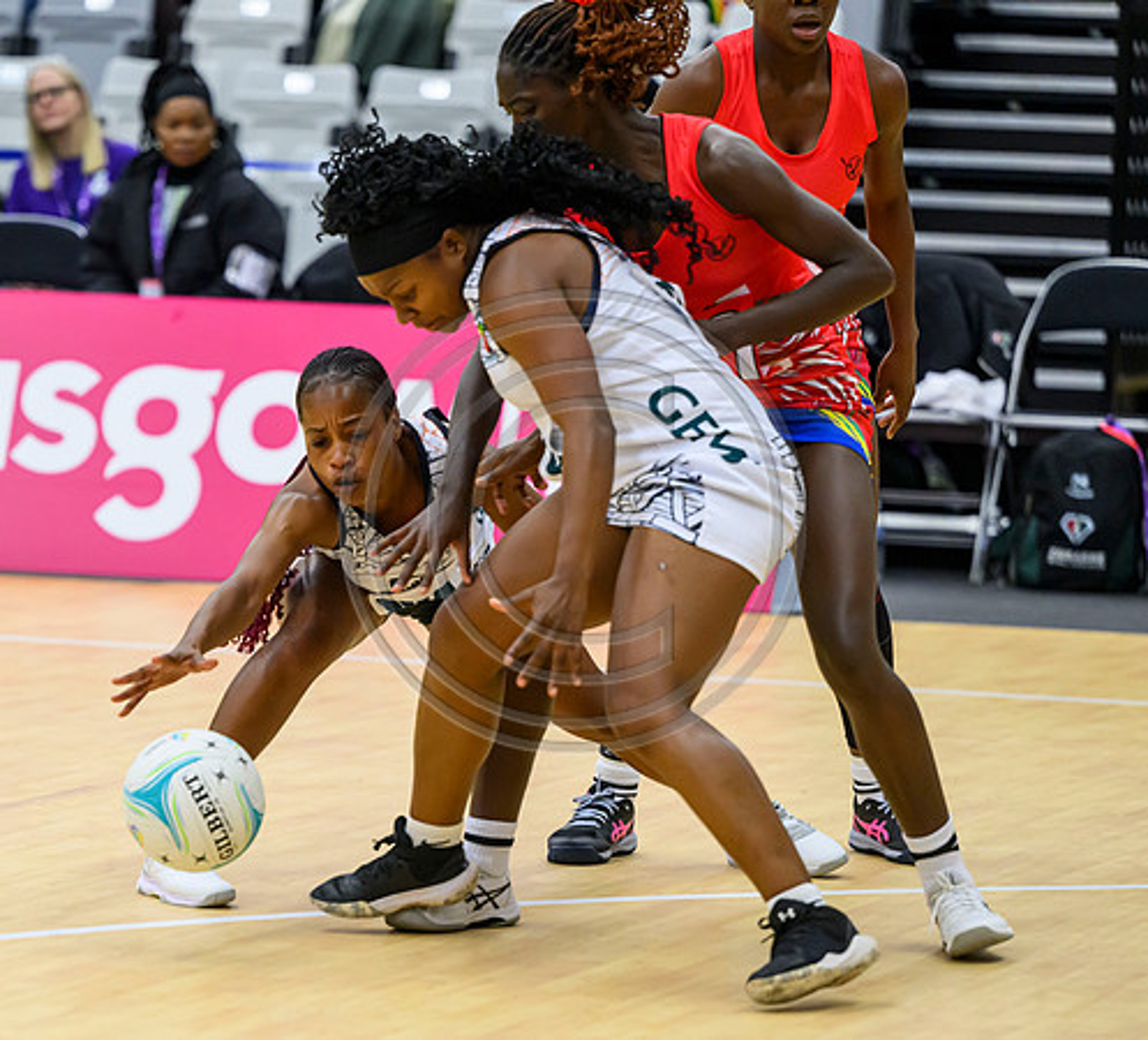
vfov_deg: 6.8
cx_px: 399
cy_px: 620
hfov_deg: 7.5
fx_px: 8783
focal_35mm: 245
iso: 4000
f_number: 3.2
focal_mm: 170
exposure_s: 1/1000
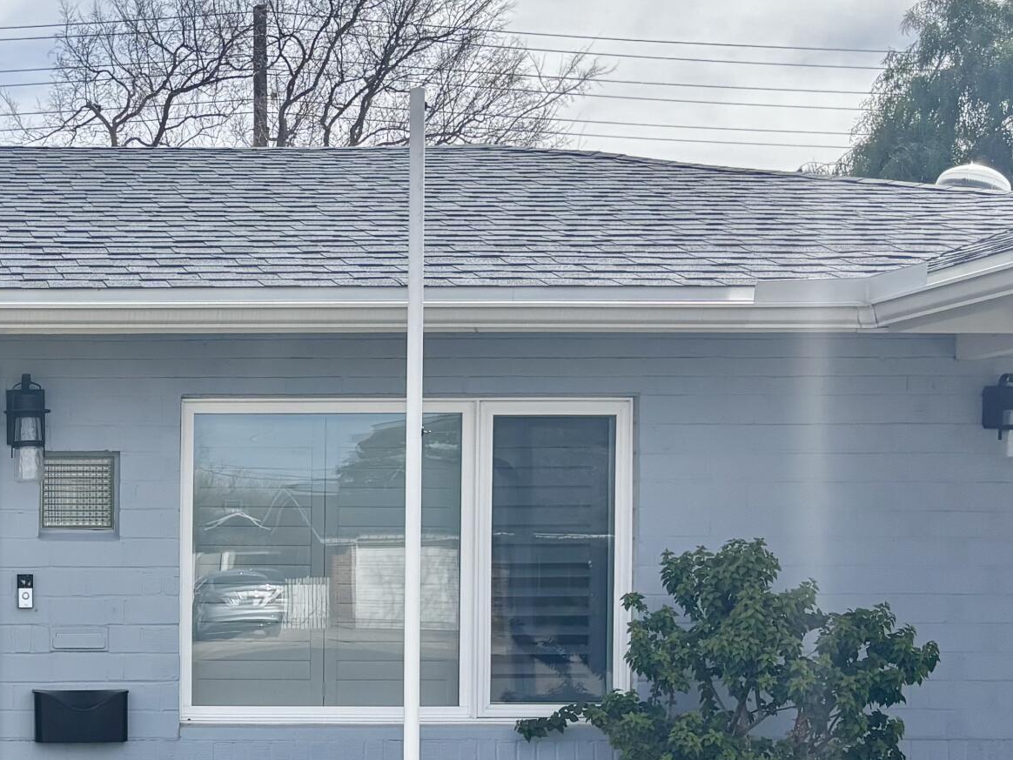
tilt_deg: -1.9
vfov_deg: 21.6
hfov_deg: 26.7
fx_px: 1961
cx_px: -94
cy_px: 629
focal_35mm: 67
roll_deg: -0.6
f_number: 1.6
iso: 50
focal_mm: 5.96
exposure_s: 1/2857
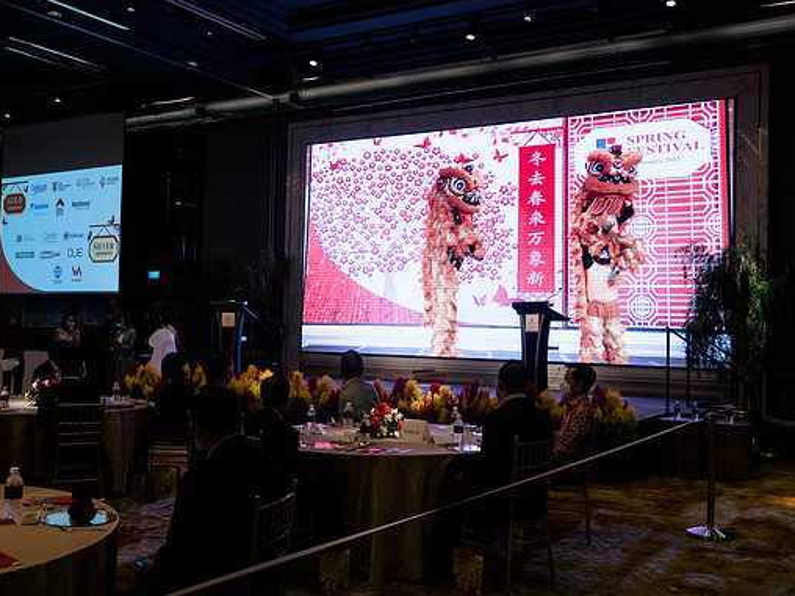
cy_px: 300
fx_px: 919
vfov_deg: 36.0
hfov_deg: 46.8
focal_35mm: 40
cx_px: 426
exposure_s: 1/125
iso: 500
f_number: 2.8
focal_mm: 17
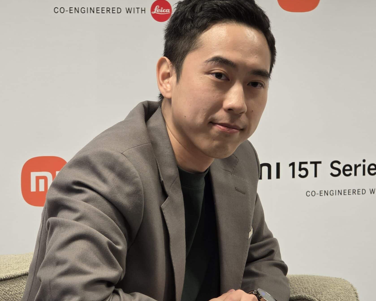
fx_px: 1524
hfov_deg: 14.1
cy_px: 158
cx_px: 183
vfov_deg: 11.3
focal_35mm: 137
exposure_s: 1/50
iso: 250
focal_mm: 18.6
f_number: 3.4
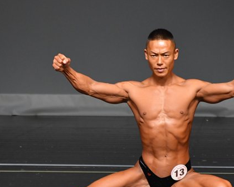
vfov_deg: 2.0
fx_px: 5395
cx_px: 143
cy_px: 141
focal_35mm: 779
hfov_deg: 2.5
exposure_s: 1/400
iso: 2500
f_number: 5.6
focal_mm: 300
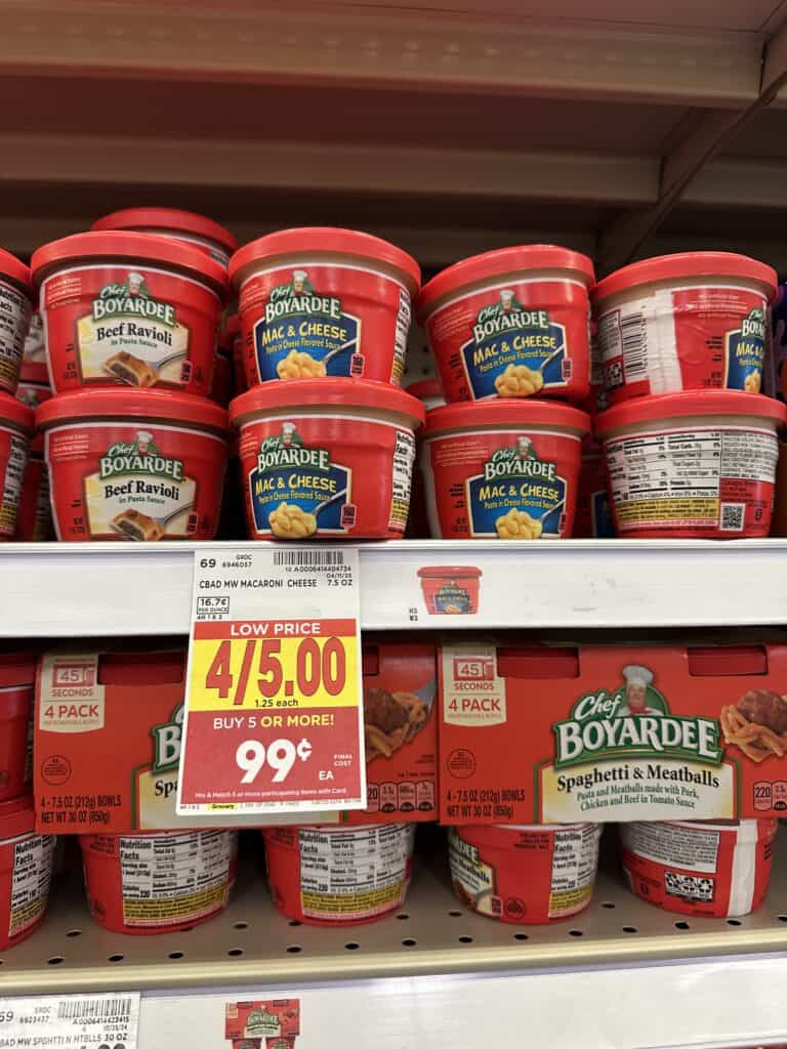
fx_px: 728
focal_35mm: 24
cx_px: 394
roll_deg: +1.5
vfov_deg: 71.6
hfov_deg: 56.8
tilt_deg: +1.3
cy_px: 524
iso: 160
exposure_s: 1/61
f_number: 1.78
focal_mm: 6.86
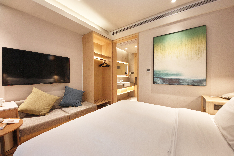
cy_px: 78
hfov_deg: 112.6
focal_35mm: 12
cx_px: 117
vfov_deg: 90.0
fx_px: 78
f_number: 11
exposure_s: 1/1.25
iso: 100
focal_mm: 8
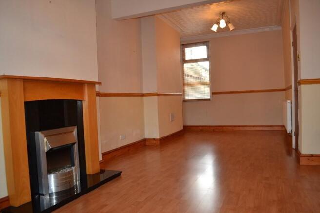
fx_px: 240
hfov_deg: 67.4
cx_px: 160
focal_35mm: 27
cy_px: 106
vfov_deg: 47.9
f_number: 3.5
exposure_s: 1/60
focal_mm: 18
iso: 720
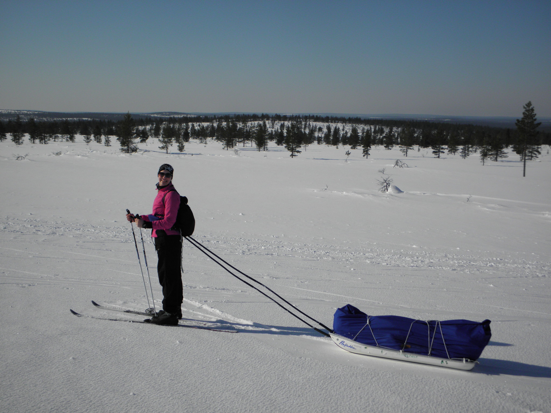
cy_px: 206
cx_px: 276
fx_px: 573
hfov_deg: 51.4
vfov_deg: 39.7
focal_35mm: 36
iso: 100
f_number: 7.4
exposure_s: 1/800
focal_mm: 6.4
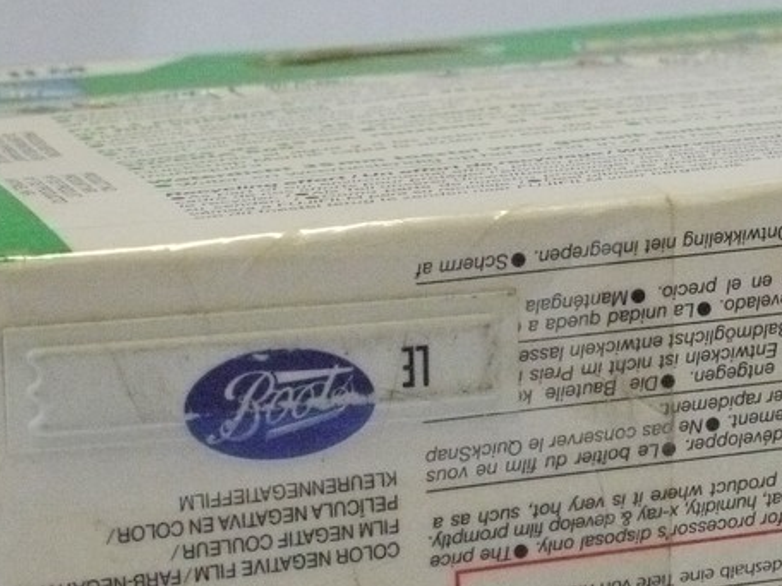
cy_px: 288
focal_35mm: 158
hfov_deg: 12.5
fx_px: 3569
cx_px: 609
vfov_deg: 9.4
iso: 3200
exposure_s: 1/250
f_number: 9
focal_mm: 30
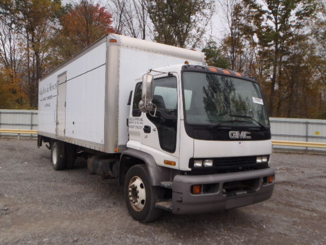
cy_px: 122
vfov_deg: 49.7
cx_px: 163
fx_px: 264
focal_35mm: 28
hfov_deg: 63.4
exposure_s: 1/200
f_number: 4.5
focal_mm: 5
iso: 80
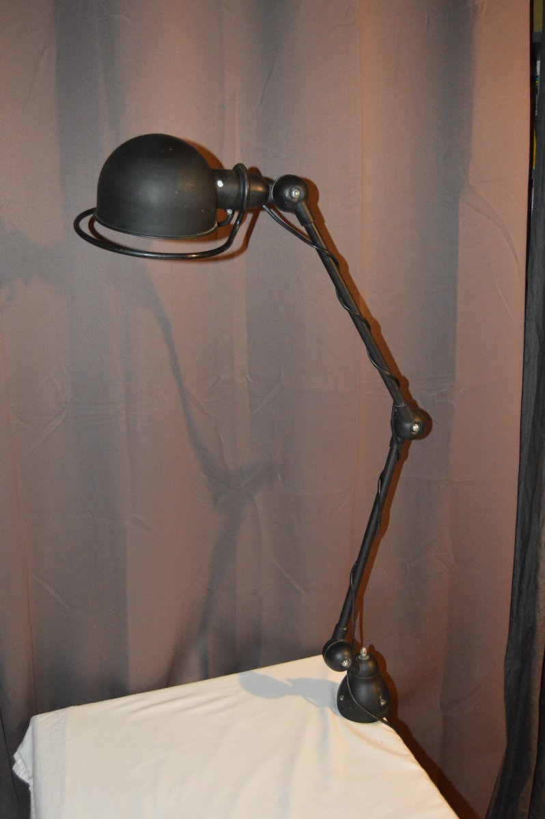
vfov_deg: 57.3
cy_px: 410
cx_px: 272
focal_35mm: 33
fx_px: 751
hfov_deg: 39.9
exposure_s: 1/60
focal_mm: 22
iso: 3200
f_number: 3.5
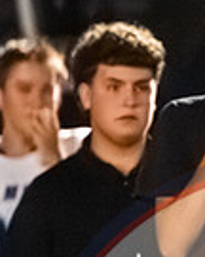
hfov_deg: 0.4
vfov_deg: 0.6
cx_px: 666
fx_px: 26347
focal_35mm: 3474
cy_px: 363
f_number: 4.5
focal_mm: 400
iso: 25600
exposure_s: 1/1600
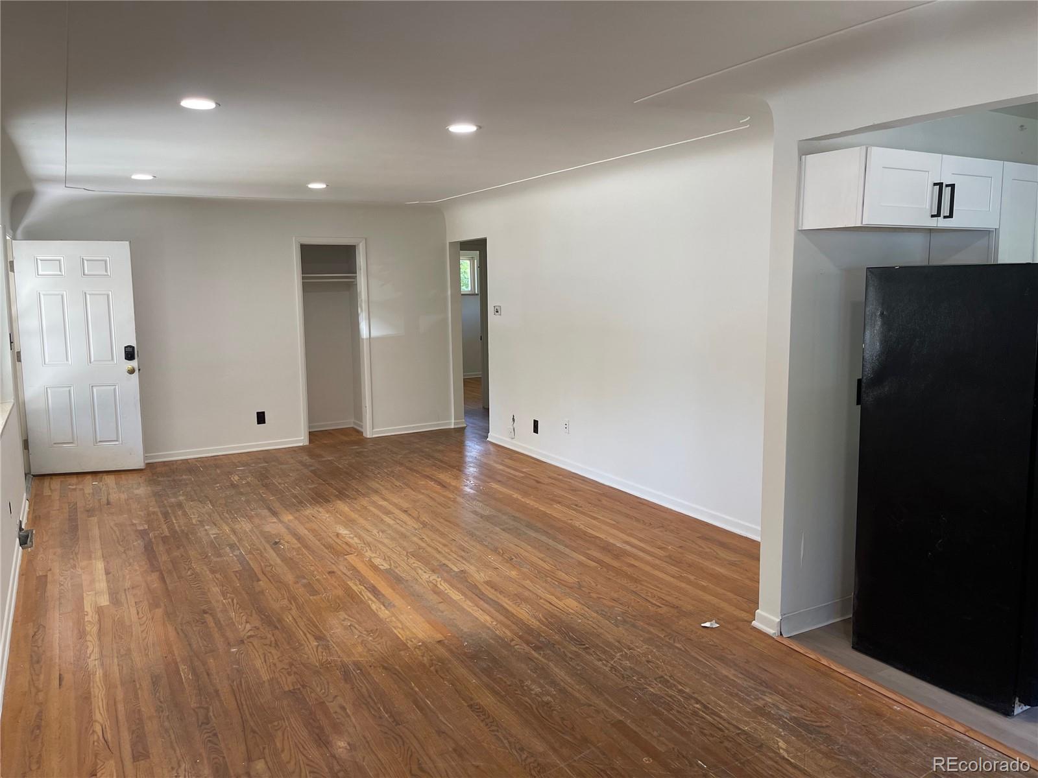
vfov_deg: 54.9
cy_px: 389
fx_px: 750
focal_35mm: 25
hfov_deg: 69.4
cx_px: 519
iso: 80
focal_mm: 5.1
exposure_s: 1/120
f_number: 1.6
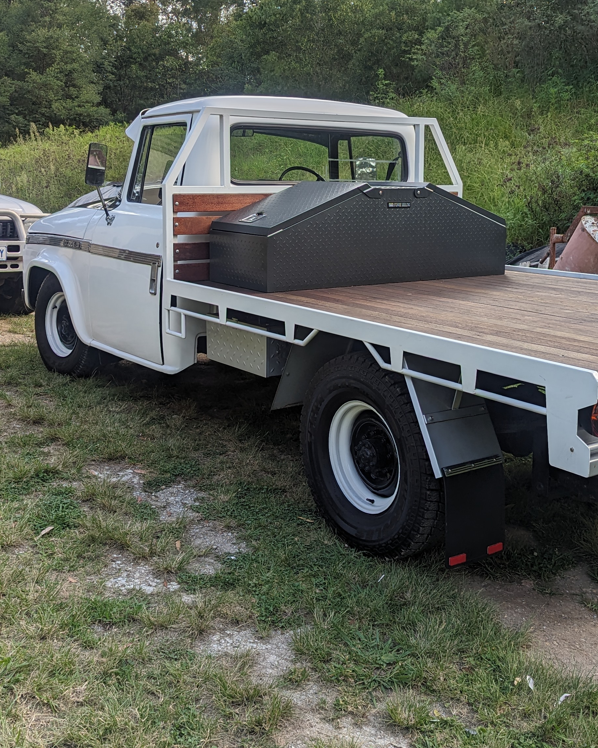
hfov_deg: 35.7
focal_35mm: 42
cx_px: 320
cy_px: 289
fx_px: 929
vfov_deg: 43.5
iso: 36
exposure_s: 1/590
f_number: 1.85
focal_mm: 6.81
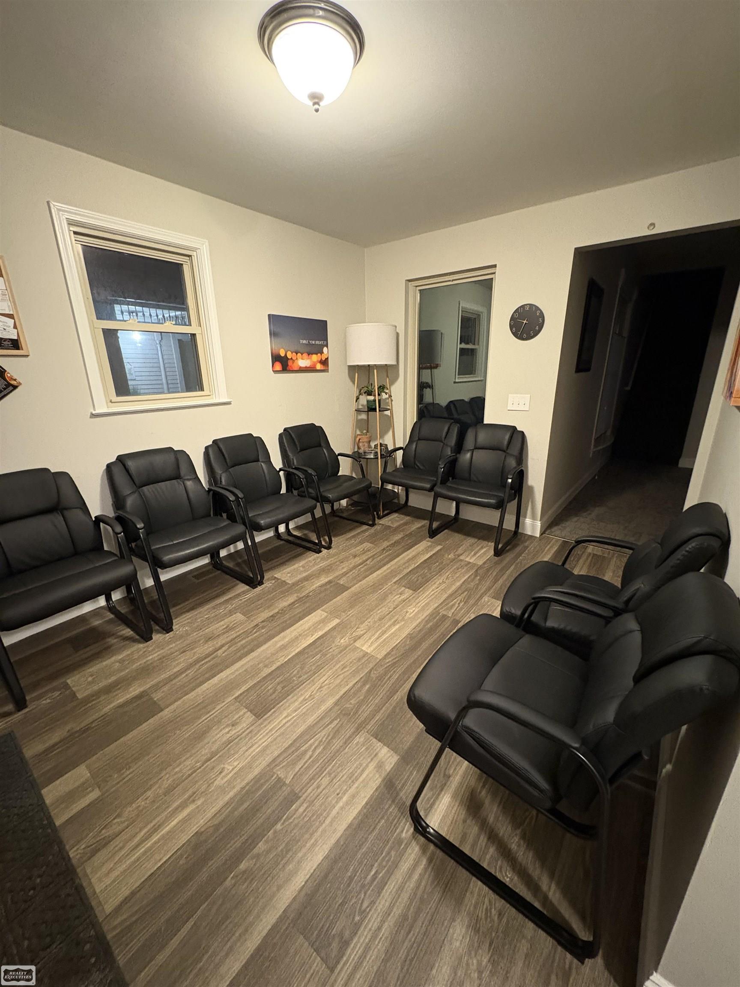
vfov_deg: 102.1
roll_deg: +1.3
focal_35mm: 14
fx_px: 399
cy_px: 494
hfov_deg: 85.7
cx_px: 370
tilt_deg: -17.5
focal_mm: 2.22
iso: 800
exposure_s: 1/30
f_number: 2.2
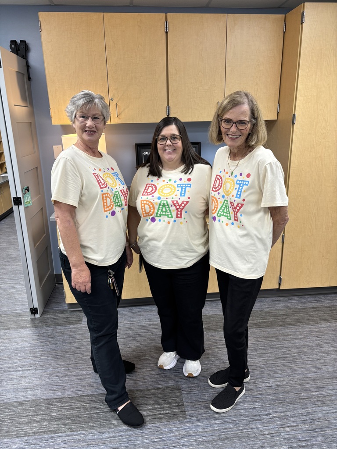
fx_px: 337
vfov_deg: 67.3
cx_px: 168
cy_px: 224
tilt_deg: -17.3
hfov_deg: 53.1
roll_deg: +0.5
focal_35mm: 26
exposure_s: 1/60
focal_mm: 5.96
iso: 125
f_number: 1.6
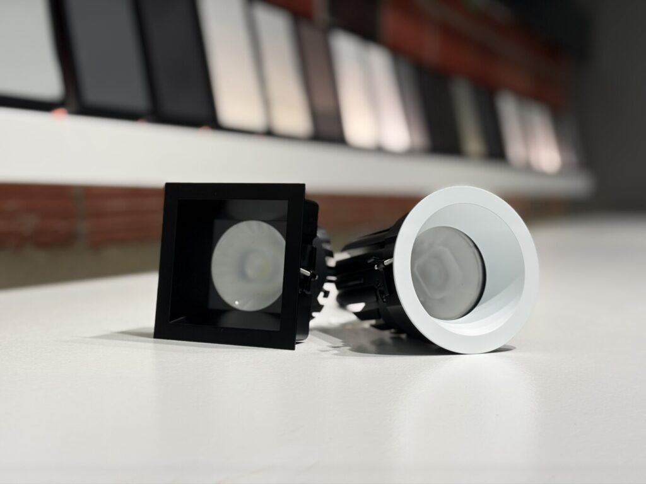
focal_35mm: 52
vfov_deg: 28.0
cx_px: 323
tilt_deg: -1.9
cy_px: 242
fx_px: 970
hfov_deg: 36.8
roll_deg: -0.4
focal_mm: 5.96
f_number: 1.6
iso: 40
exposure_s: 1/90
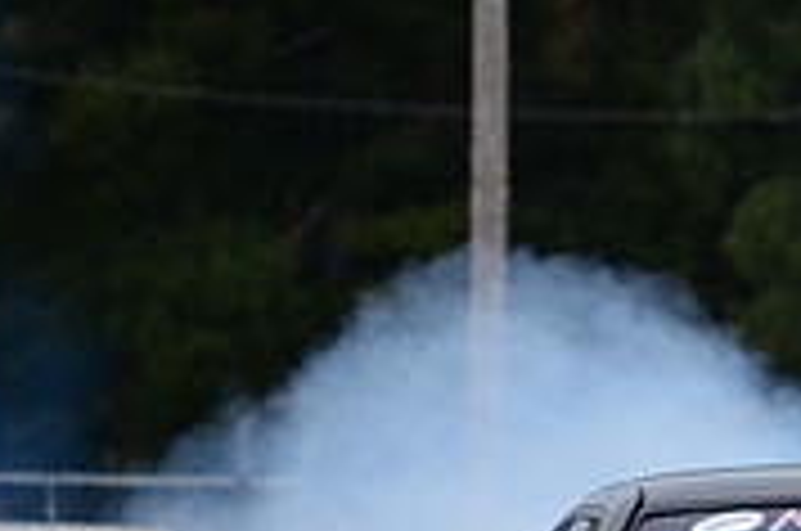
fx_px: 19003
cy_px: 783
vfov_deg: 1.6
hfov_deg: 2.4
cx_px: 1246
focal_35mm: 856
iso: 1000
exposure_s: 1/2500
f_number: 6.3
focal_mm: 175
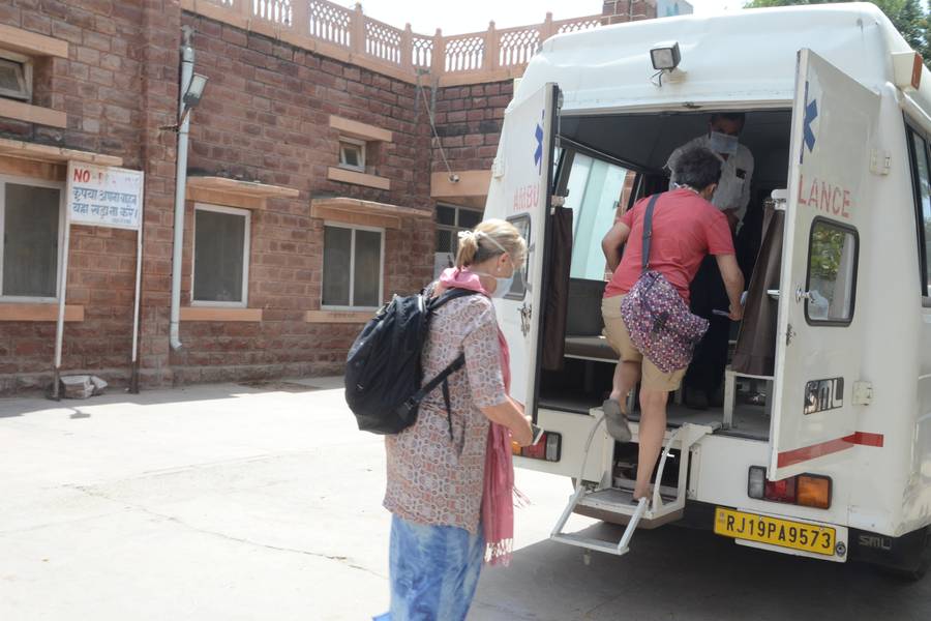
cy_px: 310
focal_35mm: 39
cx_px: 466
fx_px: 1009
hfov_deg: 49.6
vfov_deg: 34.2
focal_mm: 26
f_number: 11
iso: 500
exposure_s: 1/125
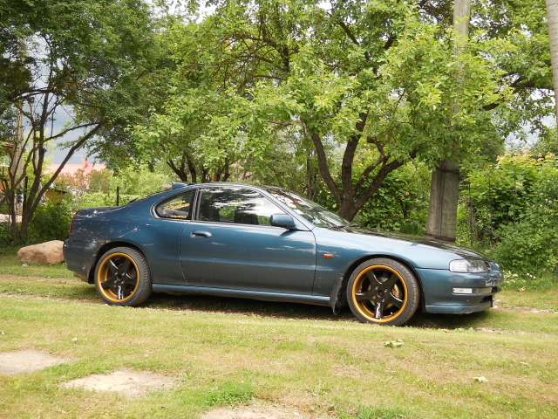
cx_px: 279
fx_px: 661
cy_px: 210
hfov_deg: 45.8
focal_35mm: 41
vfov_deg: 35.1
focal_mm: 6.72
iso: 80
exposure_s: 1/125
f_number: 3.1
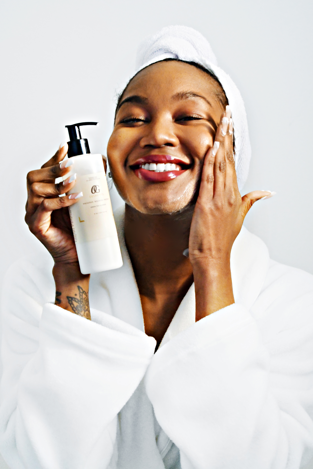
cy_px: 234
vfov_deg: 26.0
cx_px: 156
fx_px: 1017
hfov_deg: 17.5
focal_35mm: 78
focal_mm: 52
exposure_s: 1/100
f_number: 5.6
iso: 3200
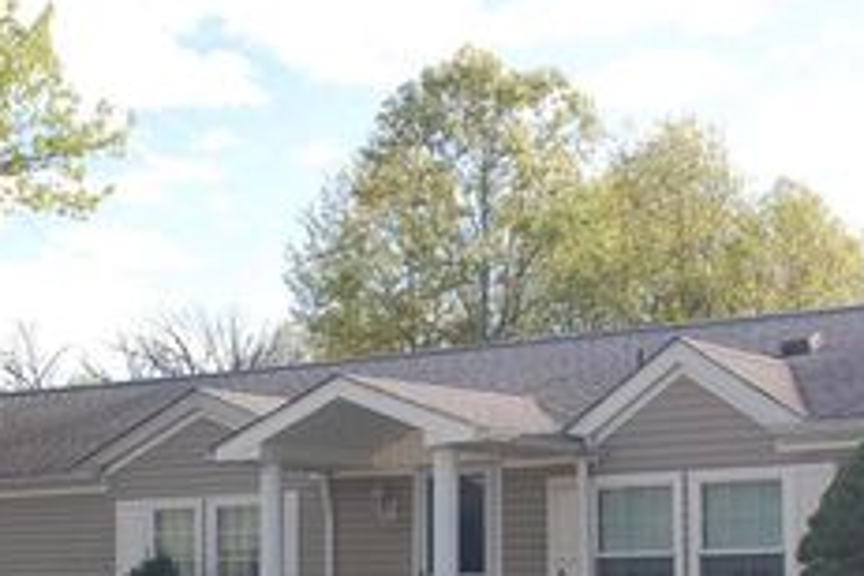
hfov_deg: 25.0
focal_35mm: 81
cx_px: 318
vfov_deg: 16.7
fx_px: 1946
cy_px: 492
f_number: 8
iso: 220
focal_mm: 25
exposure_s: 1/250
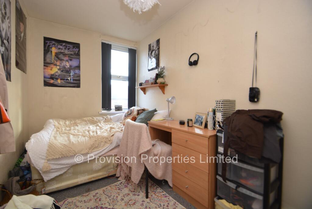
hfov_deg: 100.4
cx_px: 156
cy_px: 104
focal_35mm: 15
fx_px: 130
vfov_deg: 77.4
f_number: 4
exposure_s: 1/60
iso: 400
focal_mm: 10
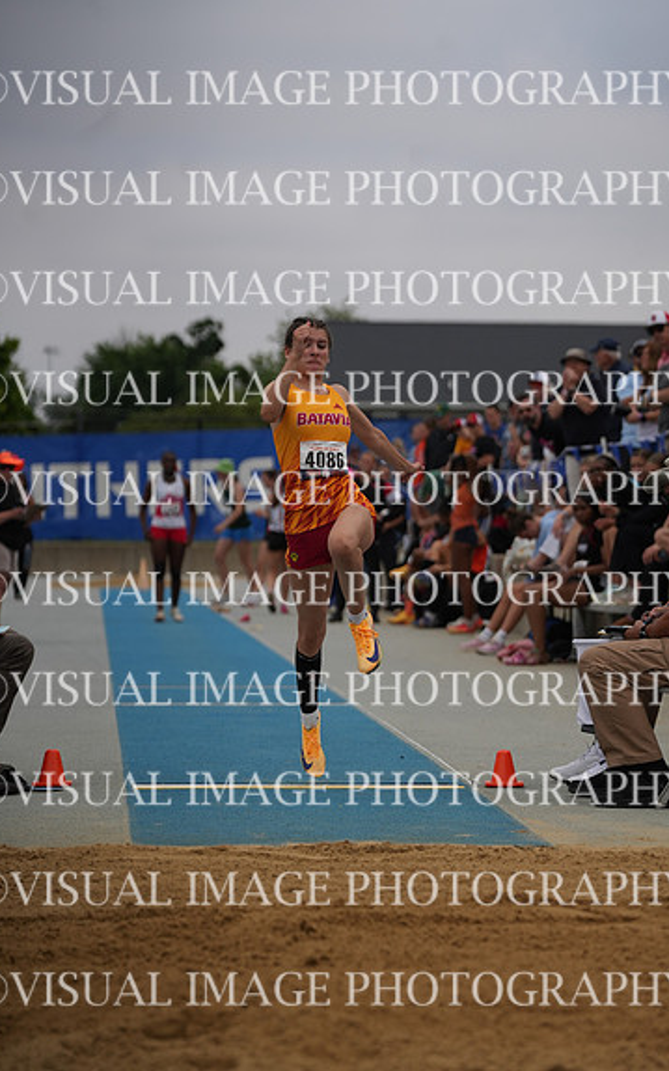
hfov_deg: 9.2
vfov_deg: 14.7
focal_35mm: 142
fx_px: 4146
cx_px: 333
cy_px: 538
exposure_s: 1/8000
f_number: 4
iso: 400
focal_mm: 138
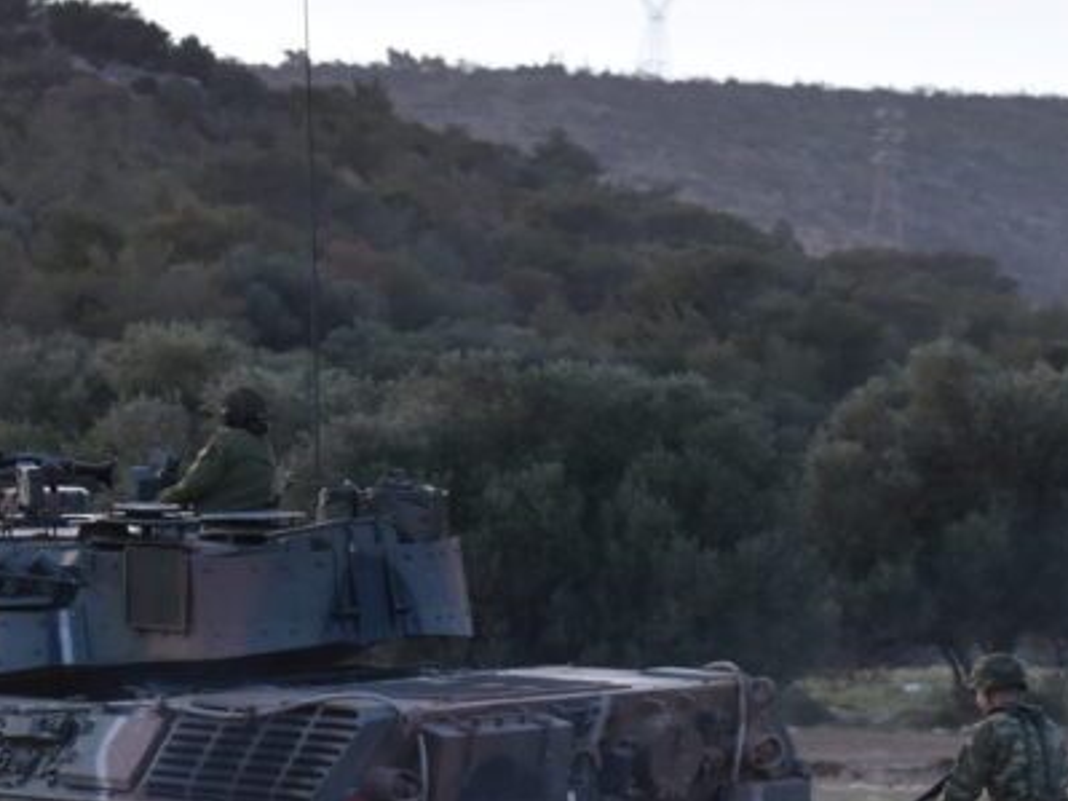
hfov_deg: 7.6
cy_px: 481
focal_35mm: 259
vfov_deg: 5.7
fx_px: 7988
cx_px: 546
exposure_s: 1/250
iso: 450
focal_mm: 70
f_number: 4.5
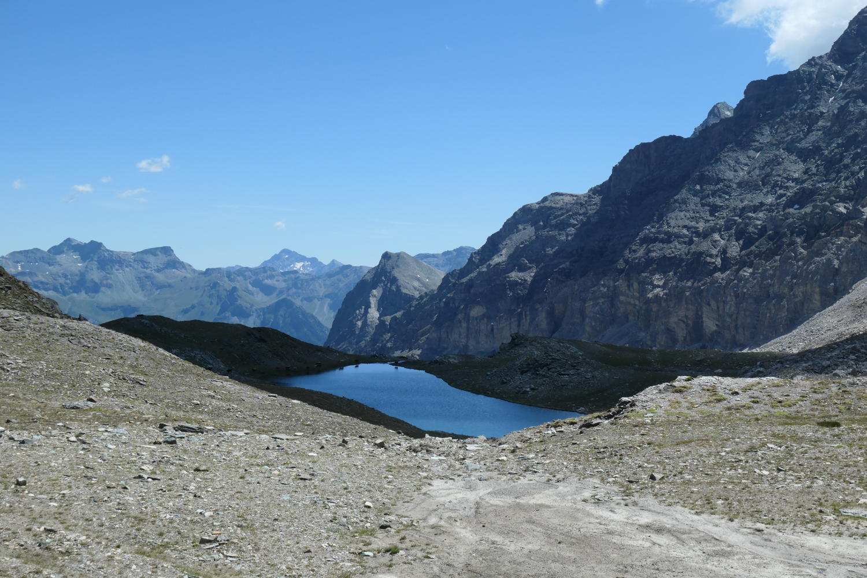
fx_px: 1300
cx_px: 434
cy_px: 289
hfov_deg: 36.9
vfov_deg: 25.1
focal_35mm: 54
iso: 200
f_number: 6.3
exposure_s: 1/1000
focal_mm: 19.8
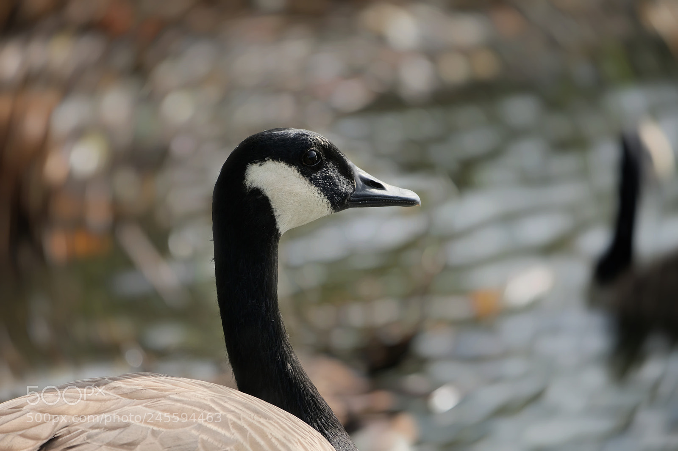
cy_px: 226
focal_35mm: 345
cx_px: 339
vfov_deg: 4.0
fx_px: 6496
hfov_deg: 6.0
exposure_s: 1/1000
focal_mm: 230
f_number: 6.7
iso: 800
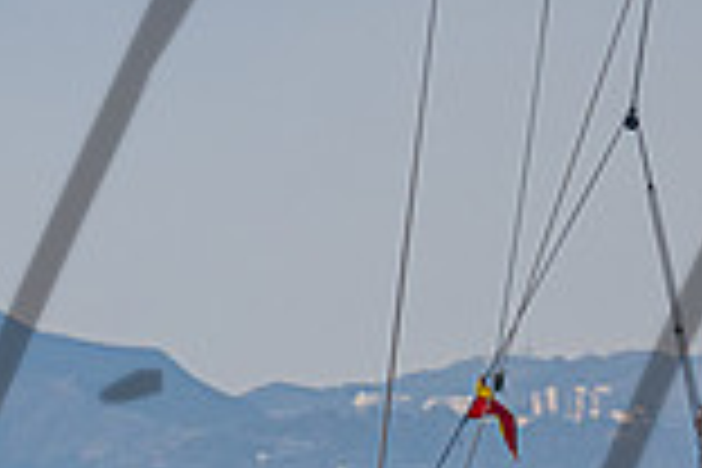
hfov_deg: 2.7
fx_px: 14624
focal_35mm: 750
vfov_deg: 1.8
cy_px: 379
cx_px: 800
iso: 400
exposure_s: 1/640
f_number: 6.3
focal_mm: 165
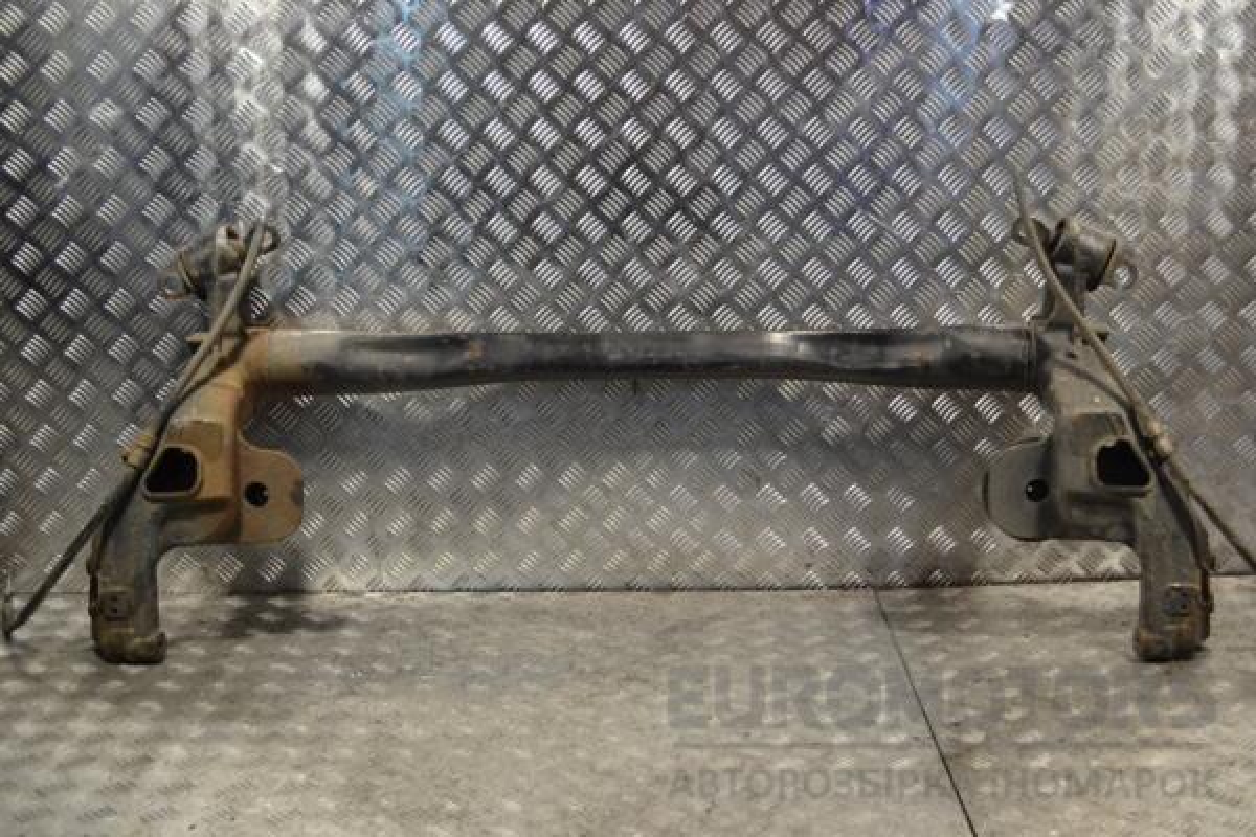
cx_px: 628
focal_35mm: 44
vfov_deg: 30.8
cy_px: 418
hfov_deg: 45.0
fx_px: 1518
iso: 400
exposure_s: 1/100
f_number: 5
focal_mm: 29
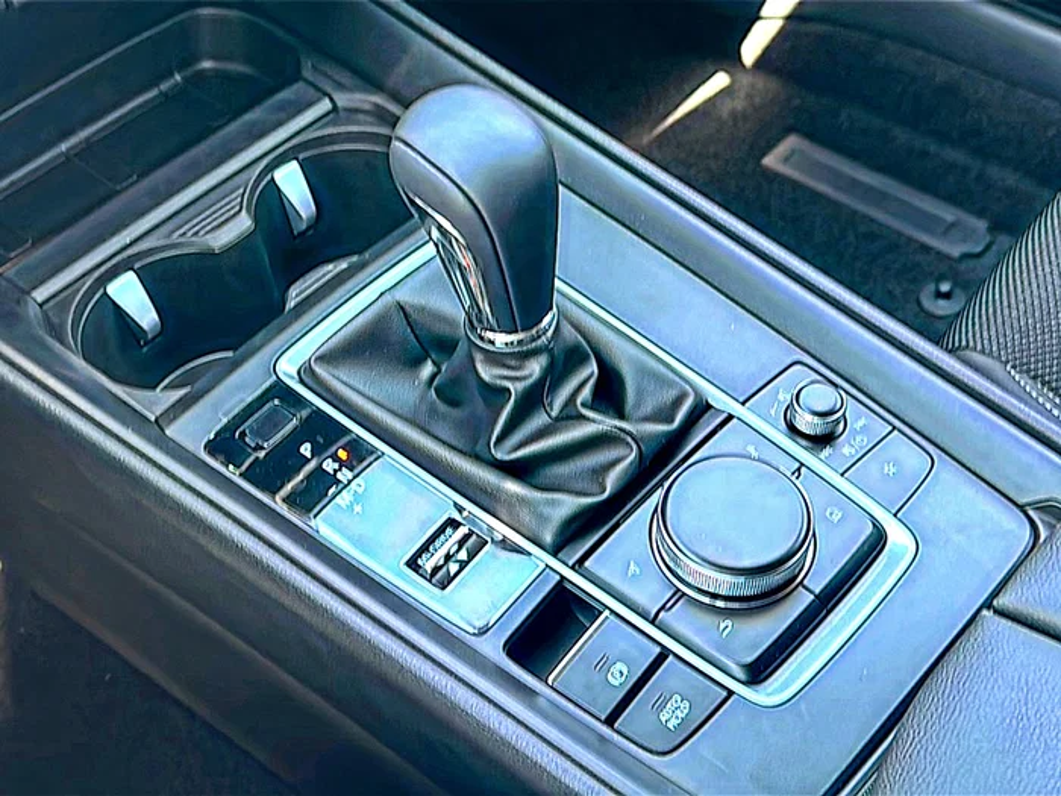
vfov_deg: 38.7
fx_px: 1134
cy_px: 398
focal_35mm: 37
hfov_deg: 50.1
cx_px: 530
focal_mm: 6.86
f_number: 1.78
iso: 50
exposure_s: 1/47
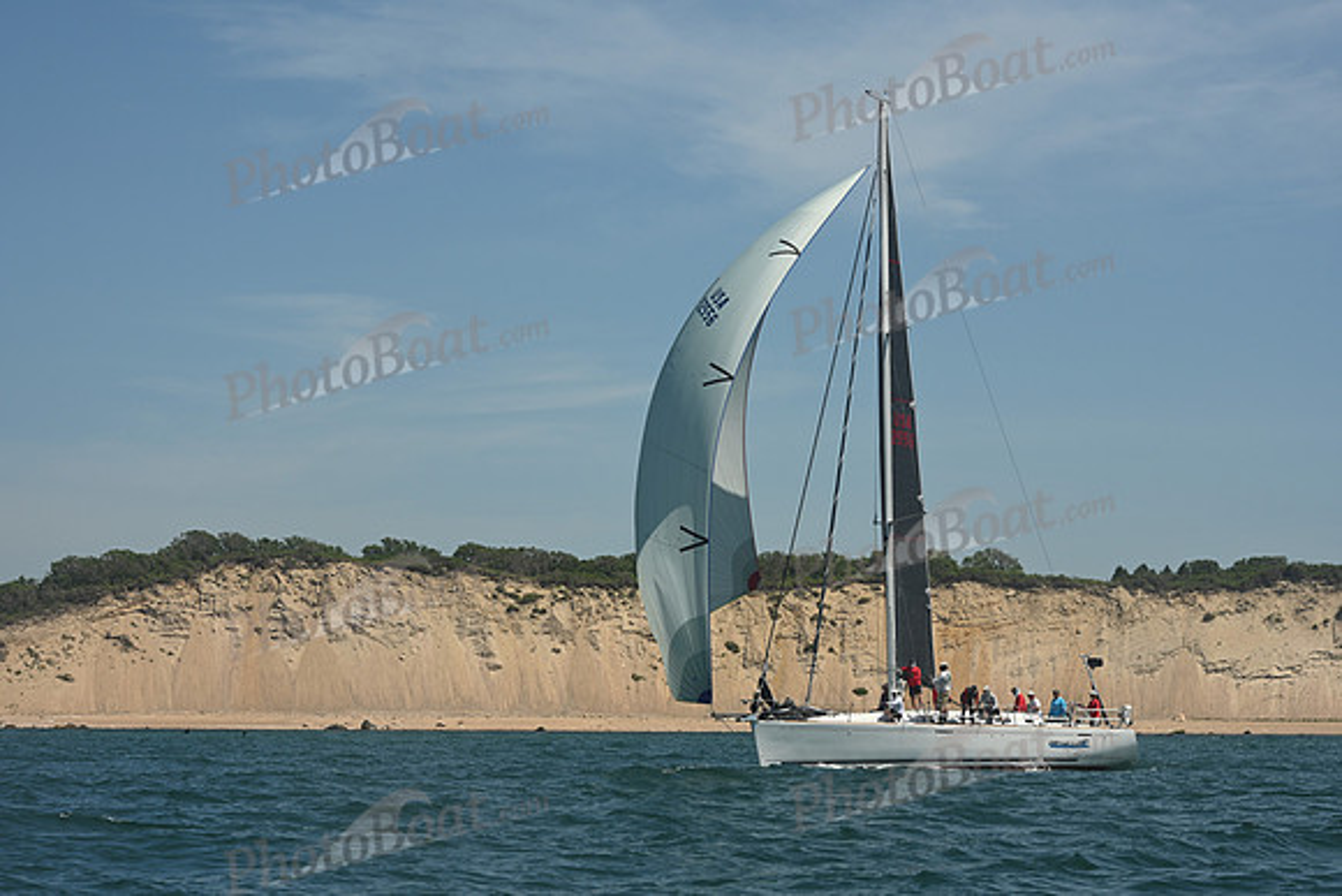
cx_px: 671
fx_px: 3542
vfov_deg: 14.4
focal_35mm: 95
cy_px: 448
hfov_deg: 21.5
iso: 320
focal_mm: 95
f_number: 10
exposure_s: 1/1000
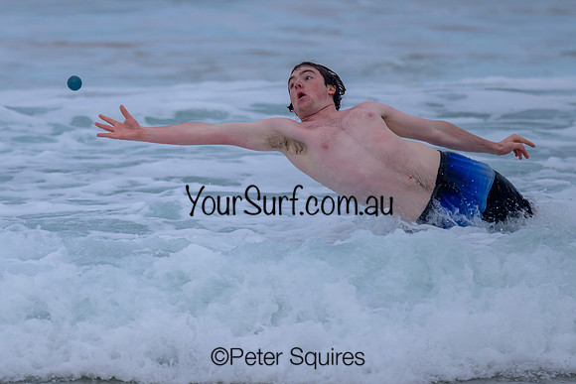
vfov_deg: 1.3
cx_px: 228
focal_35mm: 1097
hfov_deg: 1.9
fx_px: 17561
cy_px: 171
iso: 560
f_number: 6.3
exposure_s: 1/2000
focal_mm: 800
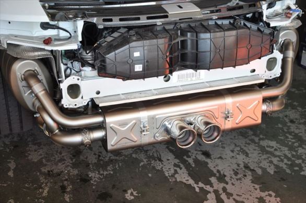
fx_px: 484
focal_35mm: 57
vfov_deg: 23.7
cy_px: 102
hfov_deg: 35.1
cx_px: 153
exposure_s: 1/30
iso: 400
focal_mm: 38
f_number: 5.6
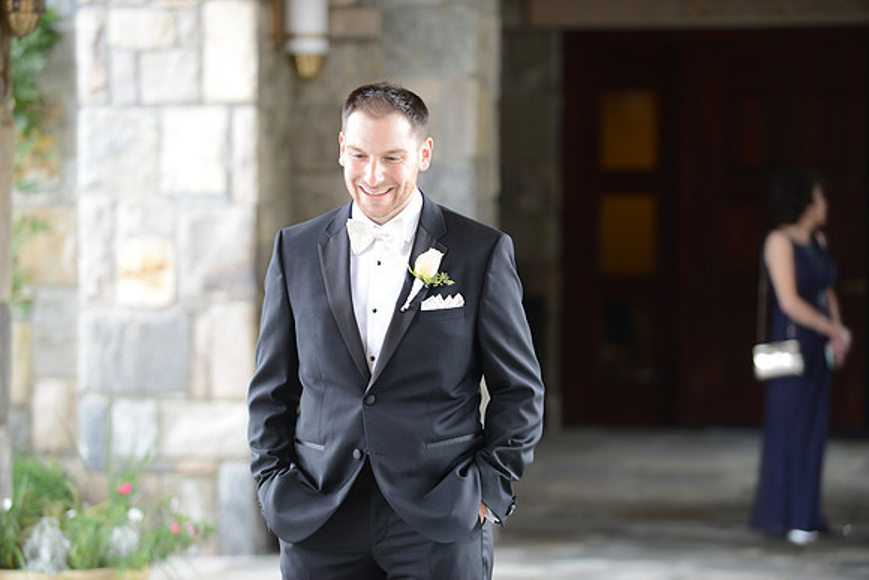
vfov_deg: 9.8
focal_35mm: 140
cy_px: 290
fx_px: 3380
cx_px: 434
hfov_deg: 14.7
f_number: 4
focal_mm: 140
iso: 320
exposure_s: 1/60
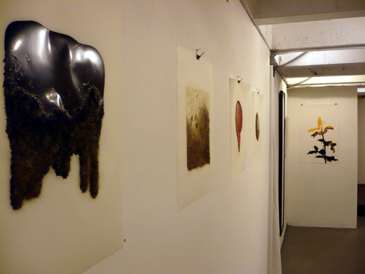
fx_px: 369
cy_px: 137
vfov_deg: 40.7
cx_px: 182
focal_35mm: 35
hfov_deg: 52.6
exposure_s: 1/30
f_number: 2.8
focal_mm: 5.8
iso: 200
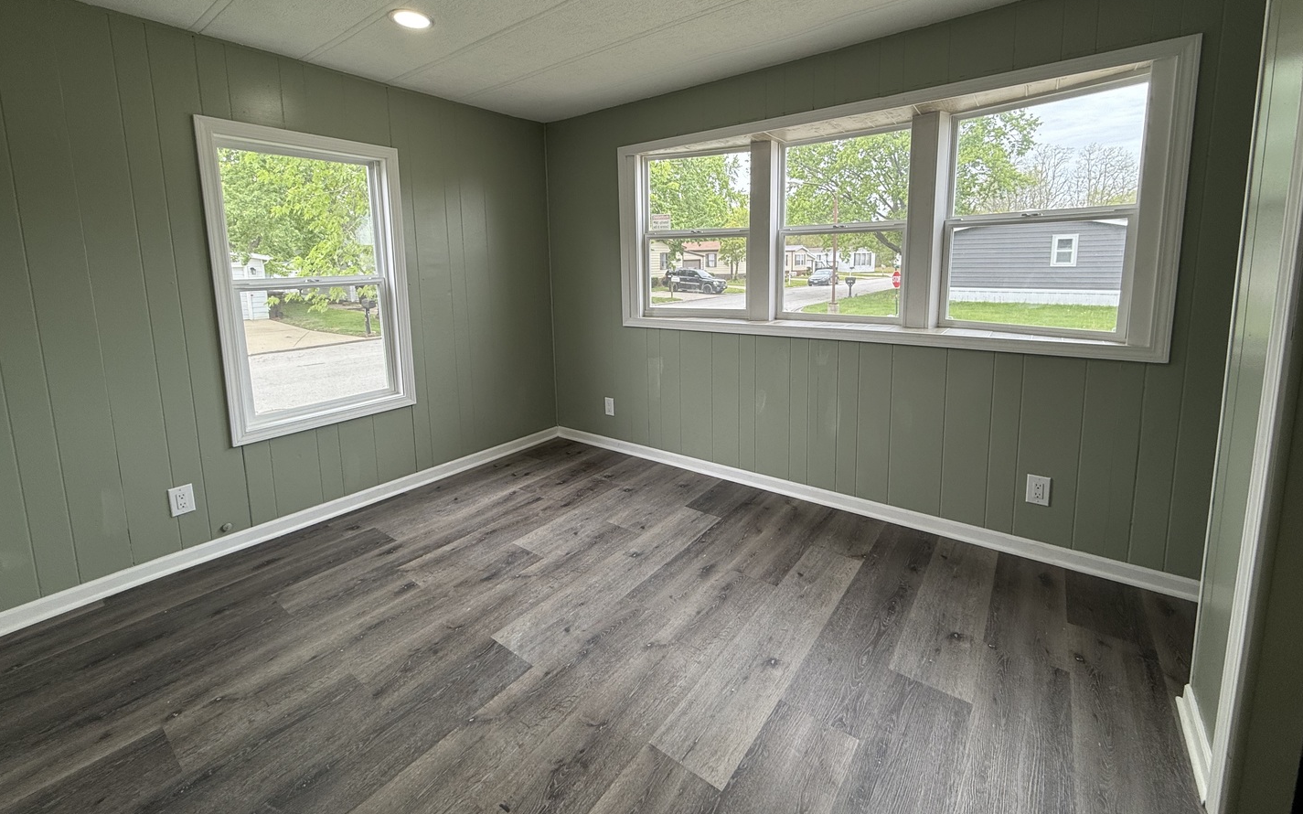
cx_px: 654
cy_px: 327
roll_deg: +0.9
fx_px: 533
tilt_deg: -7.5
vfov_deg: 74.0
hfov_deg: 101.5
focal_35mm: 15
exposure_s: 1/153
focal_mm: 2.22
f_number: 2.2
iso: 64
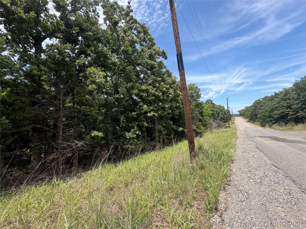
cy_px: 114
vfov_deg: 85.7
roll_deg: +3.1
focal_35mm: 14
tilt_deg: +3.2
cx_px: 153
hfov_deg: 102.1
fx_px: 124
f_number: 2.2
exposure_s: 1/770
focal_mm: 2.22
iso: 40
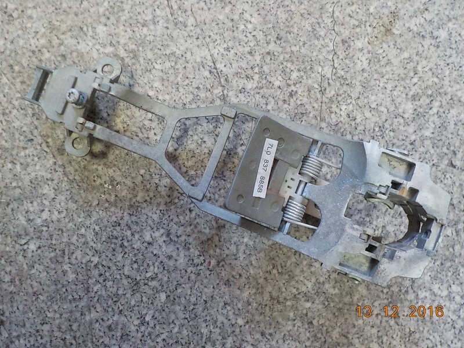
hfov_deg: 60.0
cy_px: 174
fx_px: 402
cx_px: 232
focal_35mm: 30
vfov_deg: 46.8
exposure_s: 1/13
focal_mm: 4.1
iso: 400
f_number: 3.3
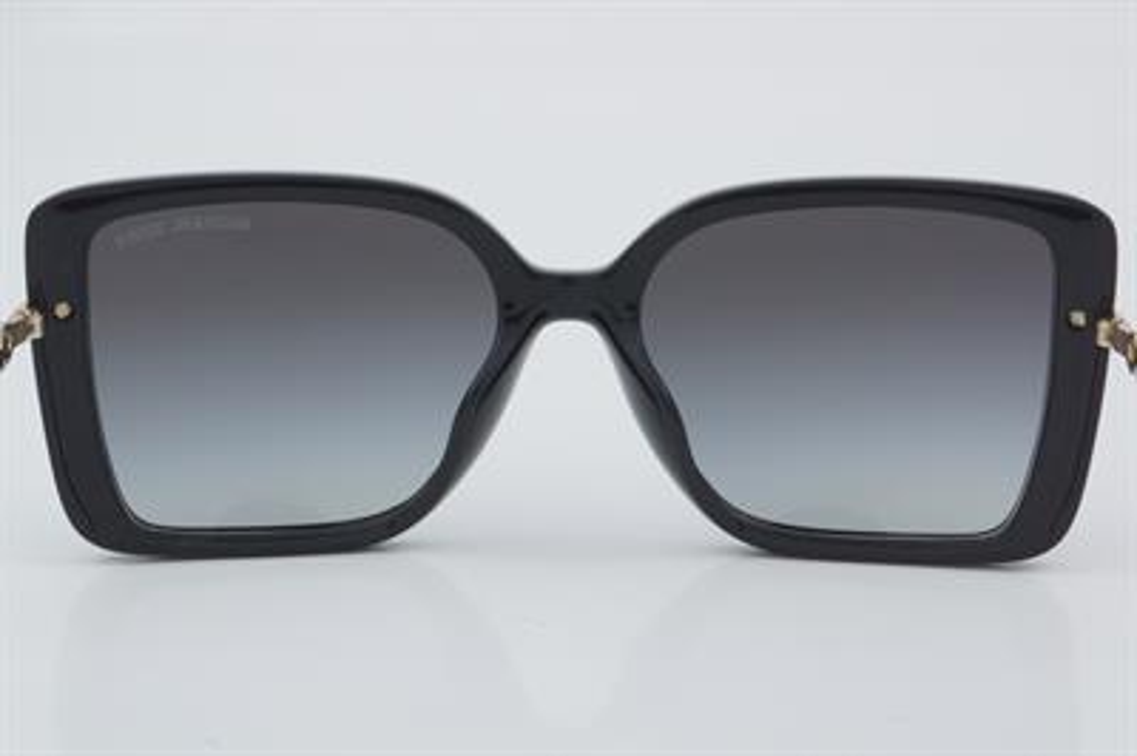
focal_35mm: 82
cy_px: 378
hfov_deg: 24.6
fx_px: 2603
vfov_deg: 16.5
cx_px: 568
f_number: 32
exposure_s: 1/4
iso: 100
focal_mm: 55
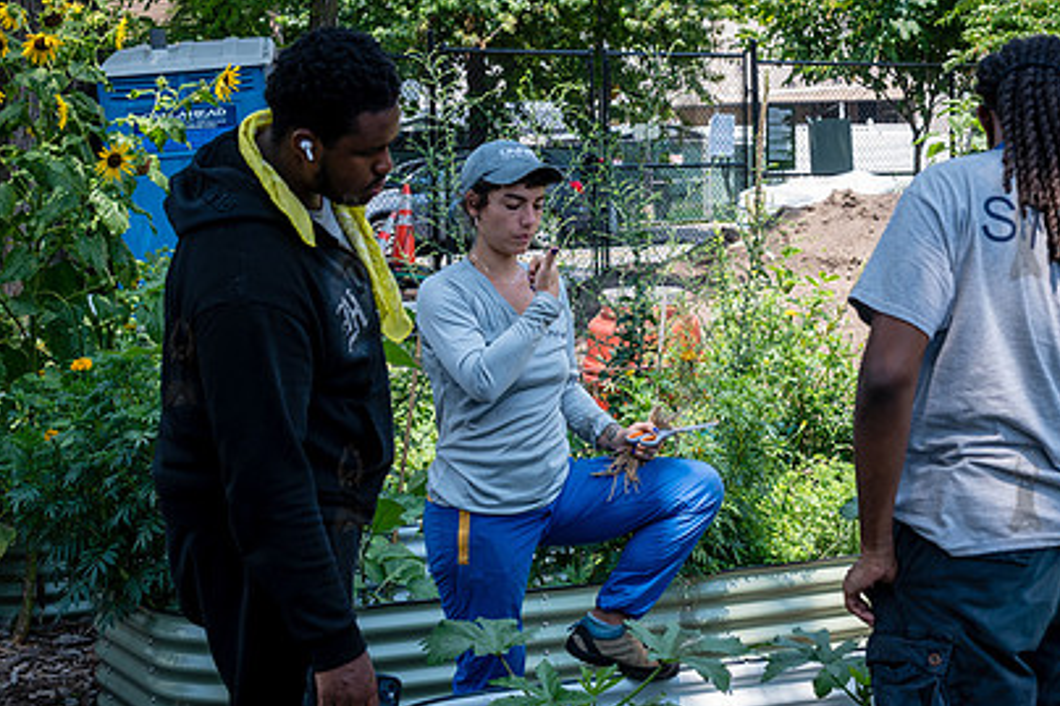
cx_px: 698
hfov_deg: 31.2
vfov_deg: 21.2
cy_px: 296
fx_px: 1884
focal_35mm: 64
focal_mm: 37
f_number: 5
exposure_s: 1/320
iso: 200
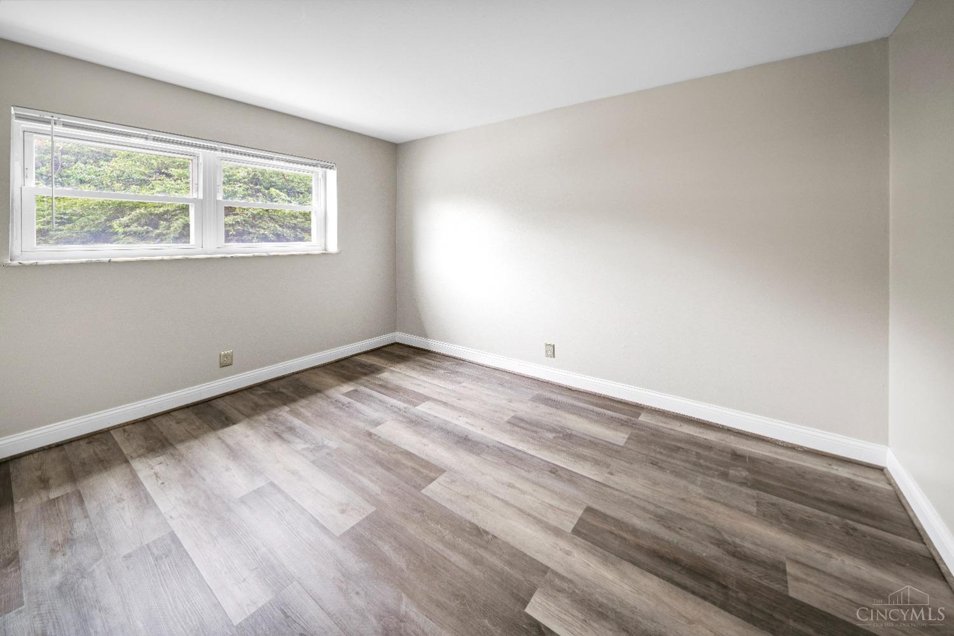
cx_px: 477
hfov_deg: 112.6
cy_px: 318
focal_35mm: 12
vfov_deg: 90.0
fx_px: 318
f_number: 4.5
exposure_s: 1/13
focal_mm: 12
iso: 200
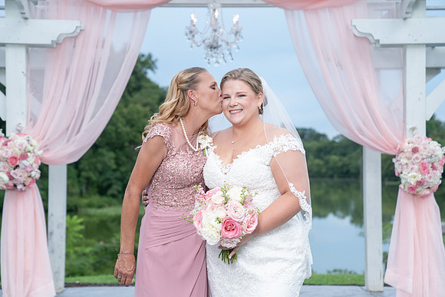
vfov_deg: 18.8
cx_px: 226
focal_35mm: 73
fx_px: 898
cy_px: 146
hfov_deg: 27.8
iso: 50
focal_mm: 70
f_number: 4
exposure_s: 1/250
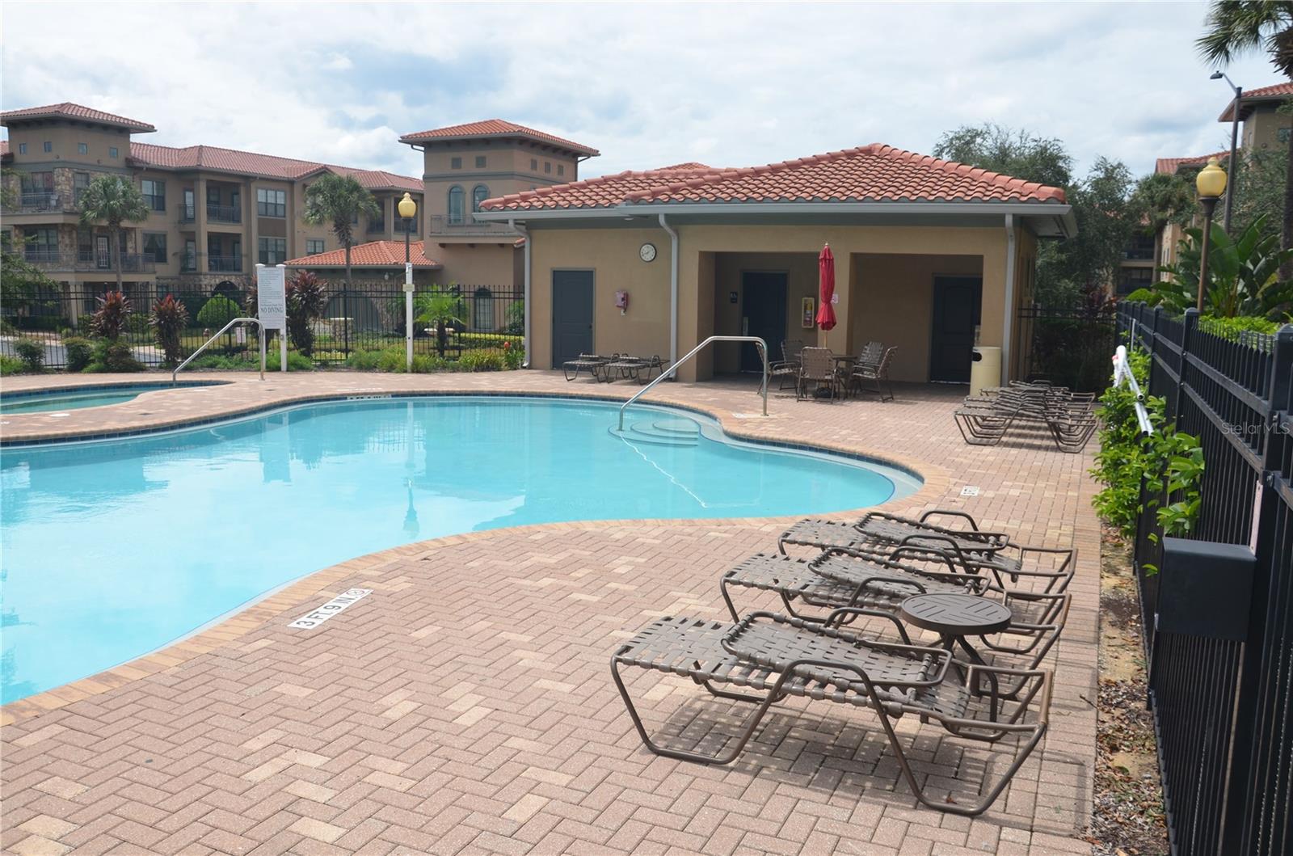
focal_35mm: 27
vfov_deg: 47.7
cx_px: 646
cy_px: 428
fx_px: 968
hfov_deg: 67.5
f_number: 9
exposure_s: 1/250
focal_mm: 18
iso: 100
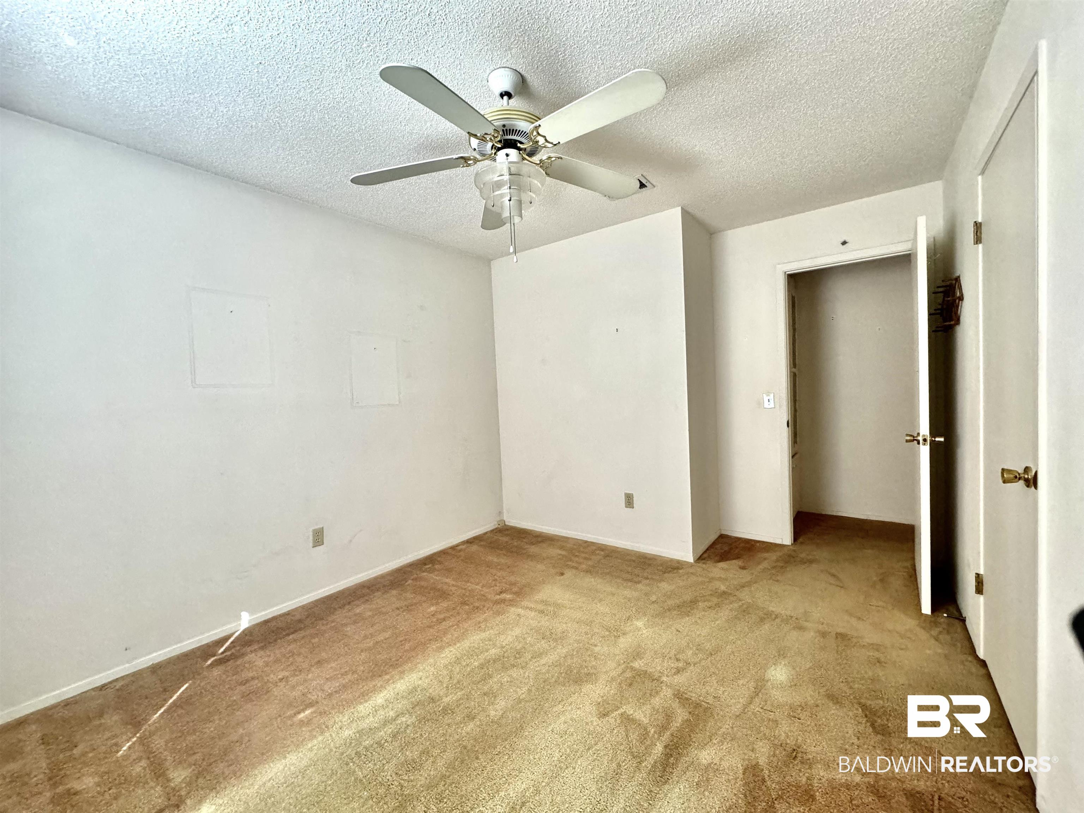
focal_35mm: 14
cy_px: 406
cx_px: 542
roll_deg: +2.4
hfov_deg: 102.1
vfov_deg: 85.7
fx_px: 438
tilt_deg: -2.3
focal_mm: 2.22
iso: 320
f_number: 2.2
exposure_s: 1/92
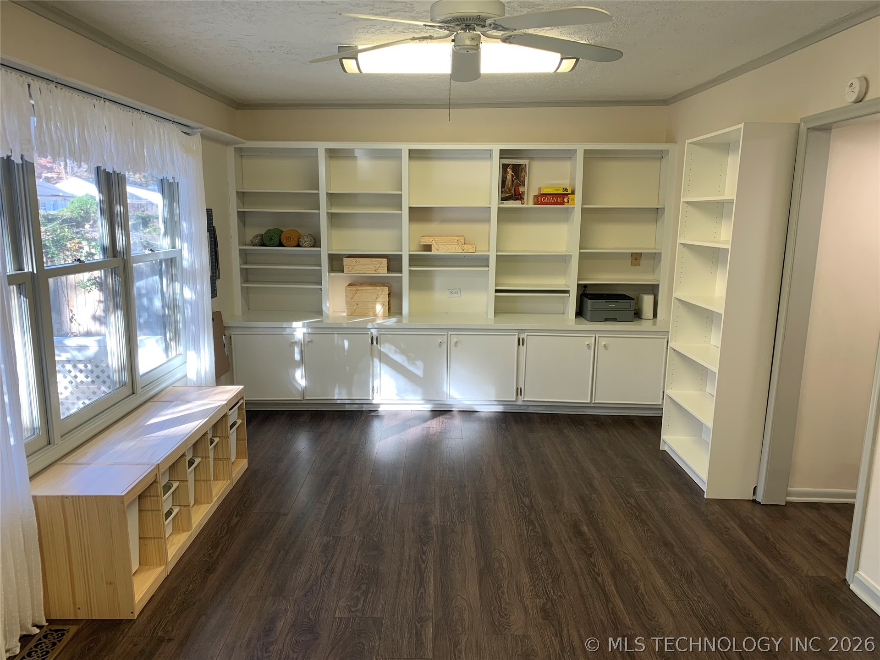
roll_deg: +0.2
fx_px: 661
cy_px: 330
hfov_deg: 67.3
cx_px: 440
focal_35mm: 26
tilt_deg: -11.2
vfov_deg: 53.1
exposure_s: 1/60
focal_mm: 4.25
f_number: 1.8
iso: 50
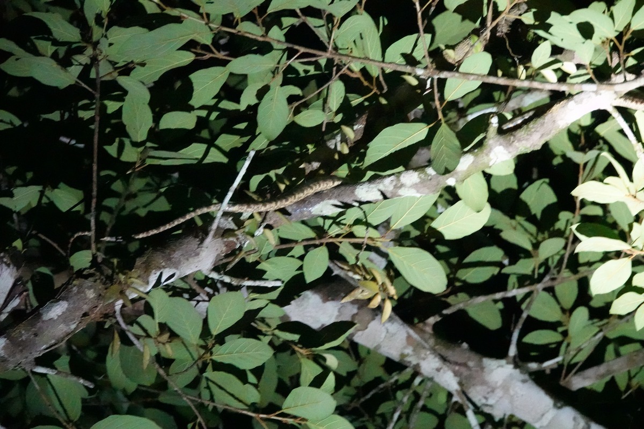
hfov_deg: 9.9
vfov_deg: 6.6
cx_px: 322
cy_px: 214
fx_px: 3703
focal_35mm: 207
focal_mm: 75.77
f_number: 4.5
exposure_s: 1/25
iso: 10000
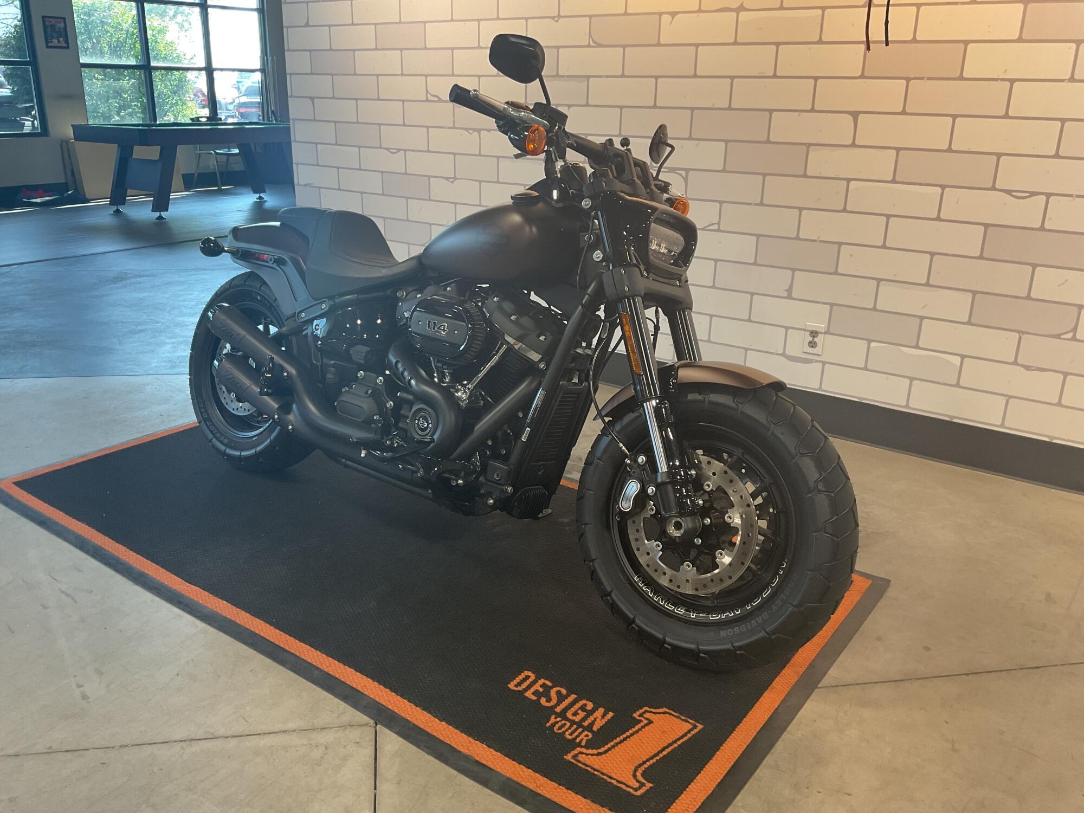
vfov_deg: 48.2
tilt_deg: -20.0
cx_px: 542
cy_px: 406
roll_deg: -0.1
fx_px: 908
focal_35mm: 29
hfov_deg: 61.7
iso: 50
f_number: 1.8
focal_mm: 3
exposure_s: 1/50
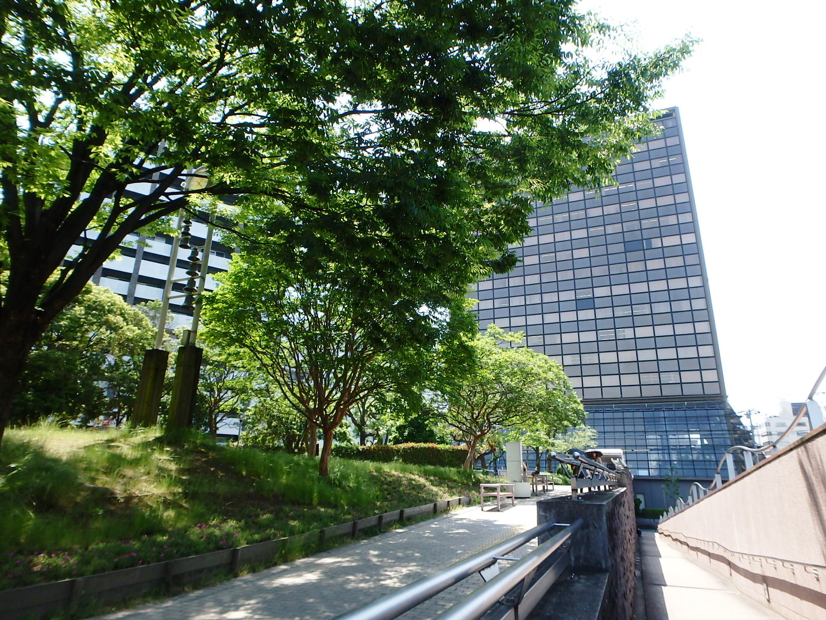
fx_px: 501
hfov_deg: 79.0
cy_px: 310
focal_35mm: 21
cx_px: 413
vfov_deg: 63.4
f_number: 3.5
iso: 125
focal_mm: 3.7
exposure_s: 1/400
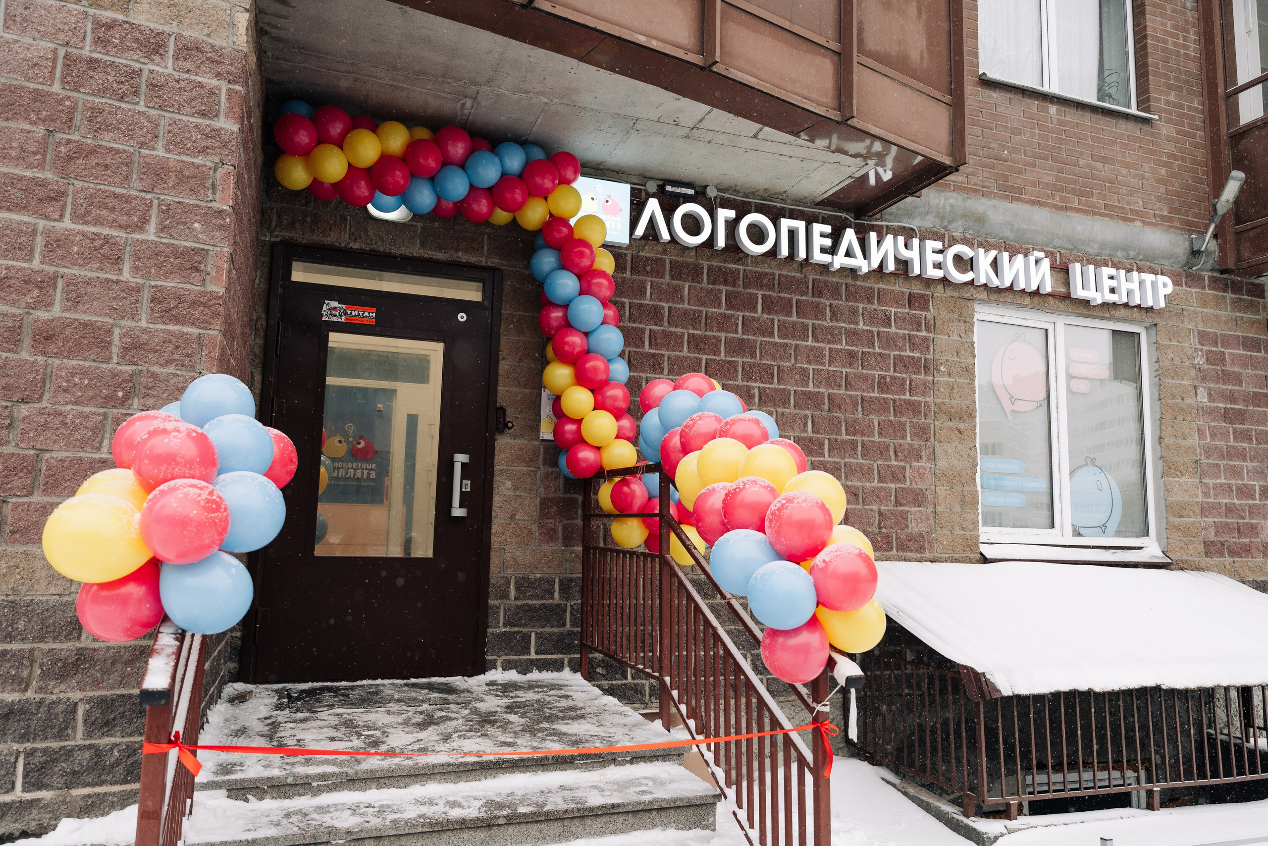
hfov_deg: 69.4
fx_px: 916
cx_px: 634
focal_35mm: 26
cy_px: 423
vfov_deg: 49.6
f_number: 3.2
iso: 500
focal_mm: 26
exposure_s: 1/640
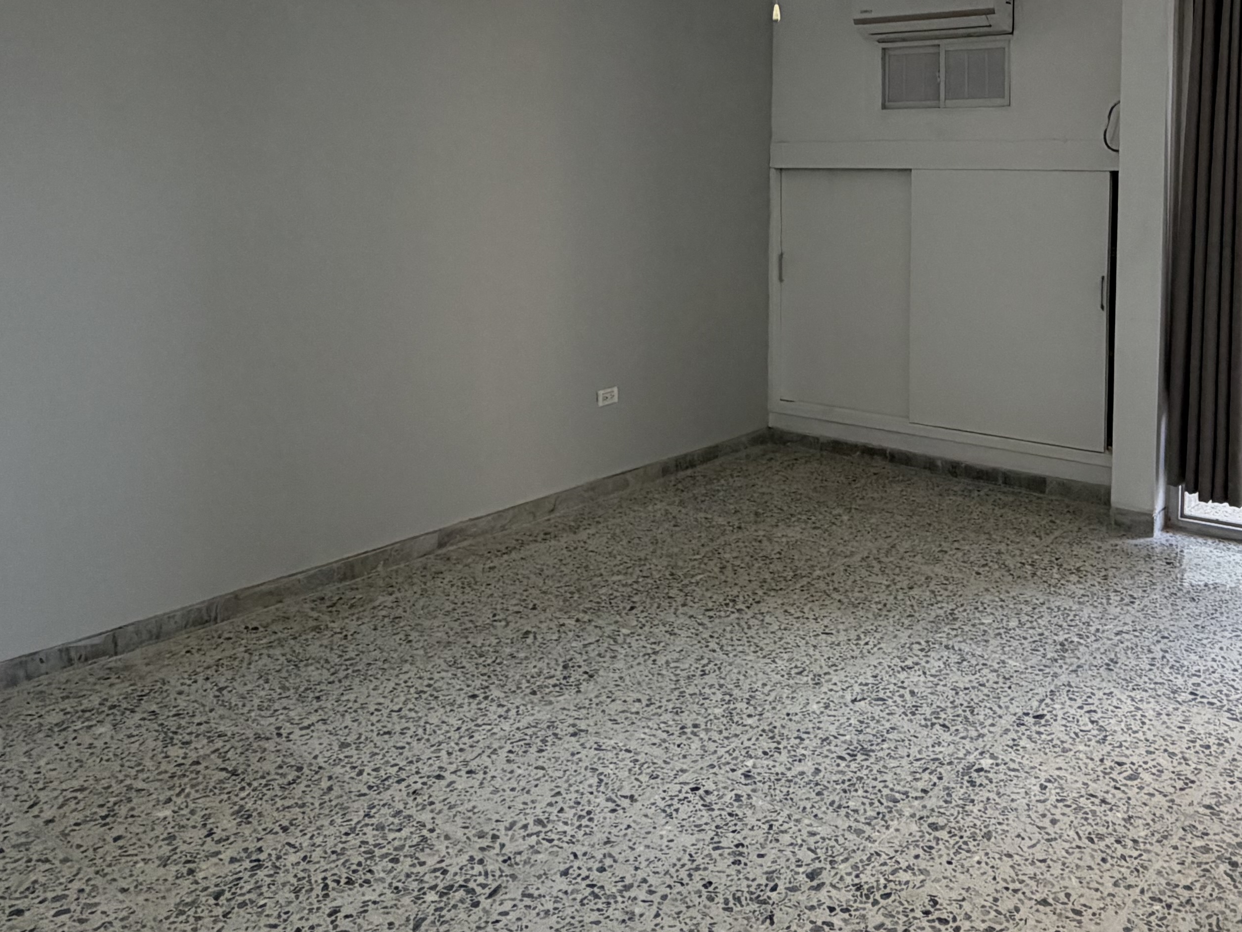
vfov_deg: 42.9
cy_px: 245
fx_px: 1148
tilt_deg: -4.5
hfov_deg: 55.8
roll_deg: +0.2
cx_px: 814
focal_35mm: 32
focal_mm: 2.22
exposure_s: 1/120
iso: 200
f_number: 2.2
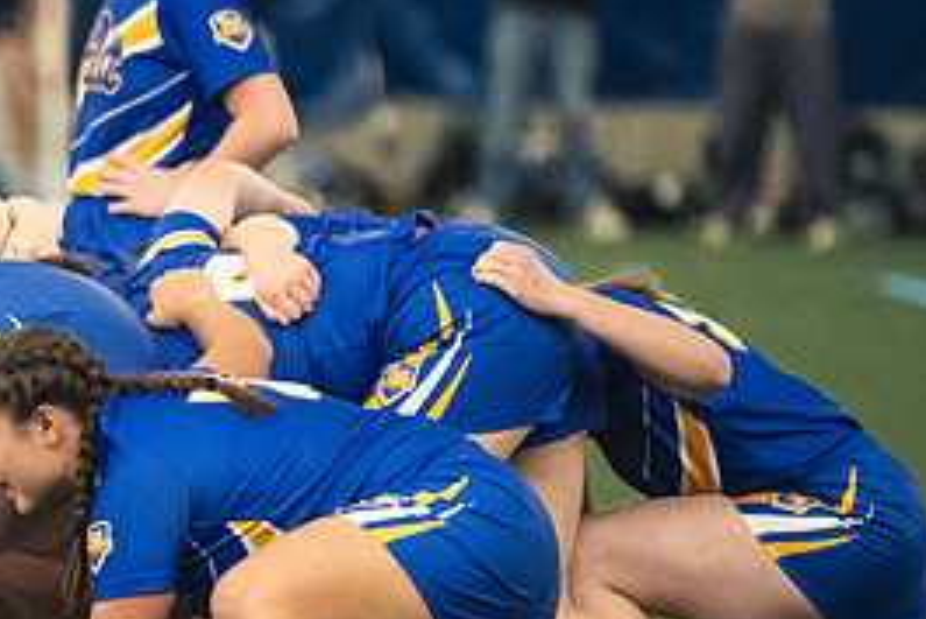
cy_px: 546
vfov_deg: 2.1
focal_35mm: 656
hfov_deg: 3.1
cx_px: -52
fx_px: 16882
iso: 9000
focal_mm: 200
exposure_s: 1/500
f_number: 2.8
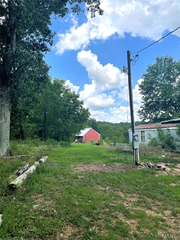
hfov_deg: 54.9
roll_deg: +2.5
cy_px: 120
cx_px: 90
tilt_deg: +4.4
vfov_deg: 69.4
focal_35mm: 25
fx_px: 173
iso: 32
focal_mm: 5.1
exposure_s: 1/3257
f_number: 1.6
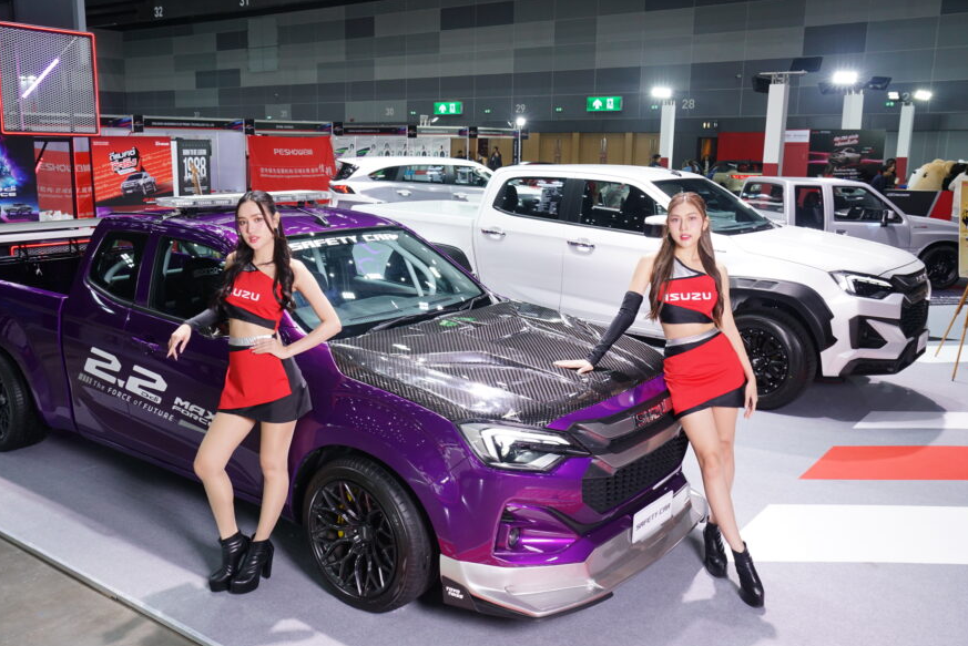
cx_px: 434
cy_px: 296
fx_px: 915
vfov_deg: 38.9
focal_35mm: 34
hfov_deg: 55.7
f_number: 6.3
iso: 800
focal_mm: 29
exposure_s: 1/80
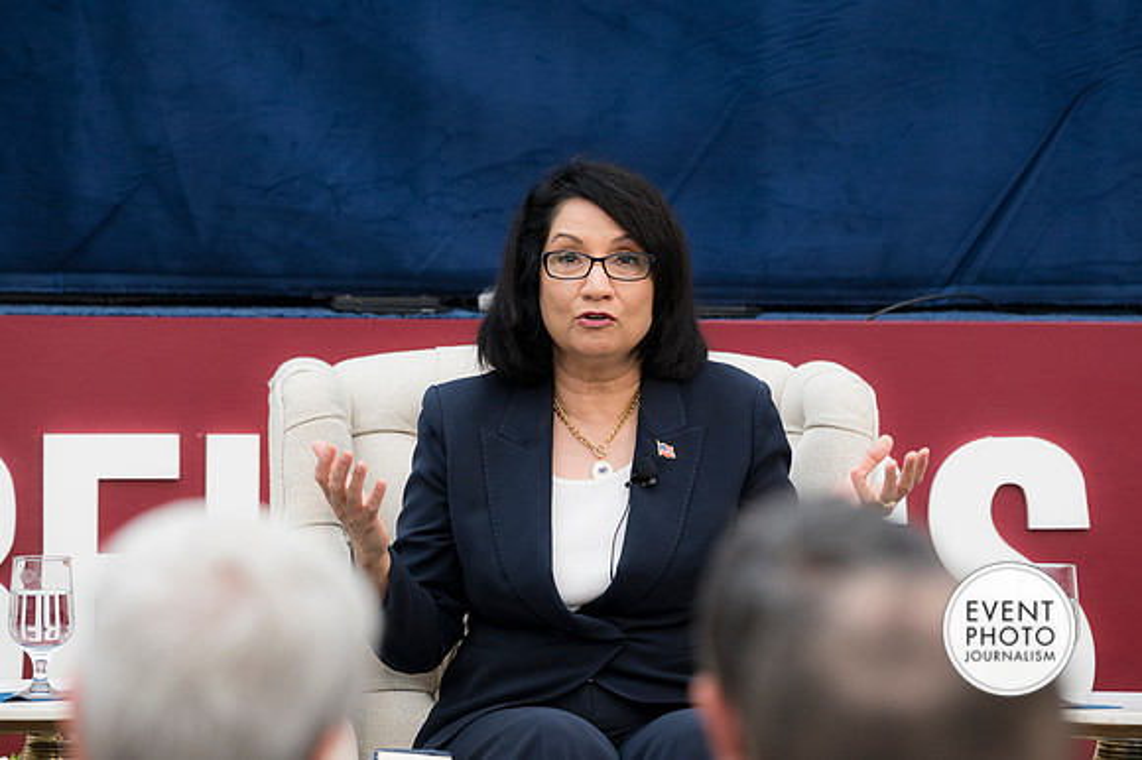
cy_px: 380
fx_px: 7133
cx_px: 571
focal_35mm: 225
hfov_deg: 9.2
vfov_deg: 6.1
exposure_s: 1/250
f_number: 3.5
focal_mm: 150
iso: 320
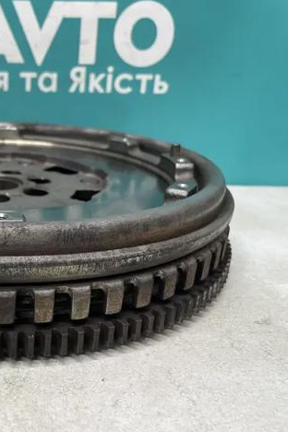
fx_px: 444
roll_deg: -0.4
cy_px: 221
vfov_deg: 51.9
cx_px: 3
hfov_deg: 33.1
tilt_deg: -18.8
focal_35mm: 37
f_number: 1.6
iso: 80
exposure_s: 1/50
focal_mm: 4.2
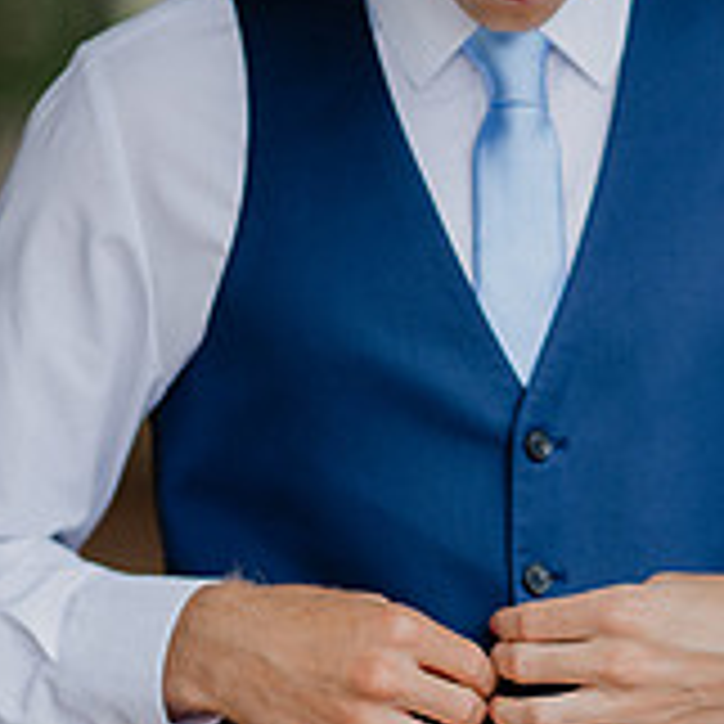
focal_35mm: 202
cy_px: 297
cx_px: 553
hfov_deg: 8.6
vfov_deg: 8.7
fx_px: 4780
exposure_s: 1/2000
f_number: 2
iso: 200
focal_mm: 85
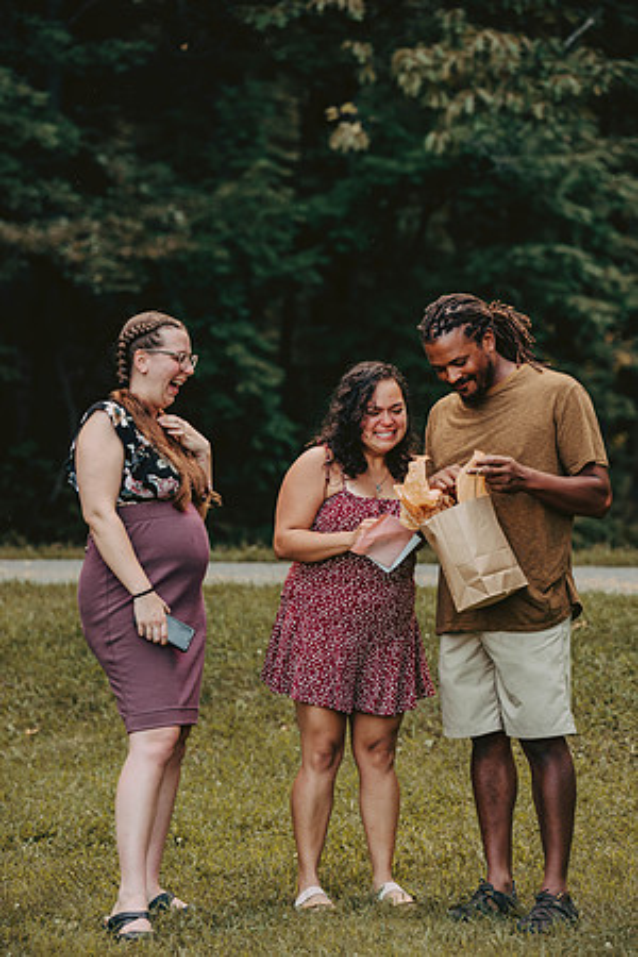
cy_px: 478
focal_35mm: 120
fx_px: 3190
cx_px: 319
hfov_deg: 11.4
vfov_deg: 17.1
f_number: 3.5
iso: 250
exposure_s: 1/125
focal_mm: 120
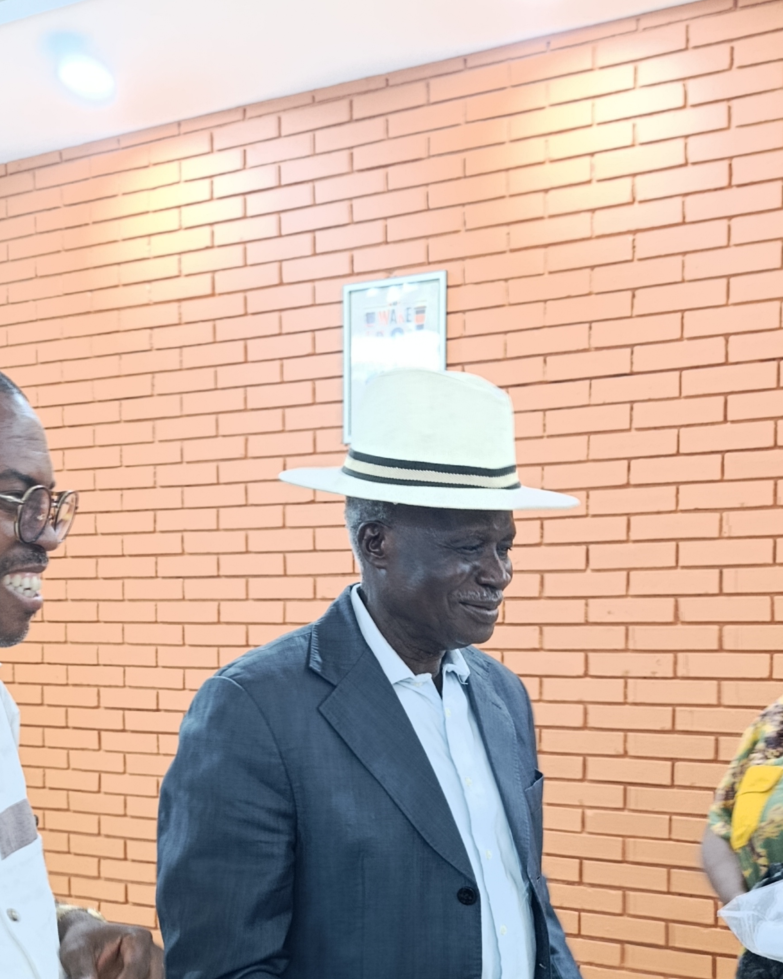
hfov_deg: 35.4
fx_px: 1217
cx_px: 512
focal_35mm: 42
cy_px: 708
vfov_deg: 42.7
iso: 1066
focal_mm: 6.11
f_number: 1.65
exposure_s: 1/33.3
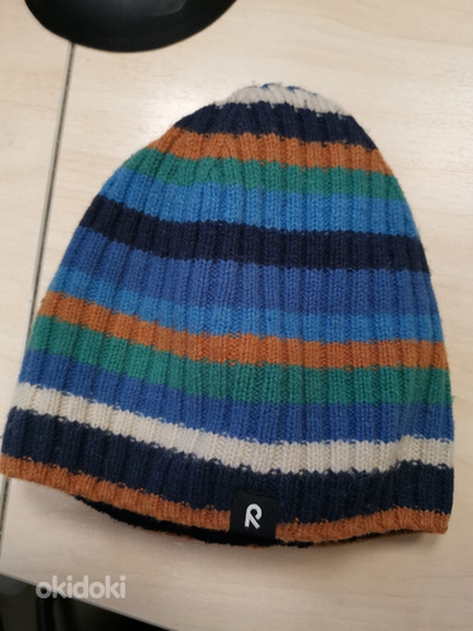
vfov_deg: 65.3
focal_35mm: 27
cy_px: 316
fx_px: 492
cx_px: 236
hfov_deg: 51.4
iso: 200
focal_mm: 5.58
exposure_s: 1/100
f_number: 1.8
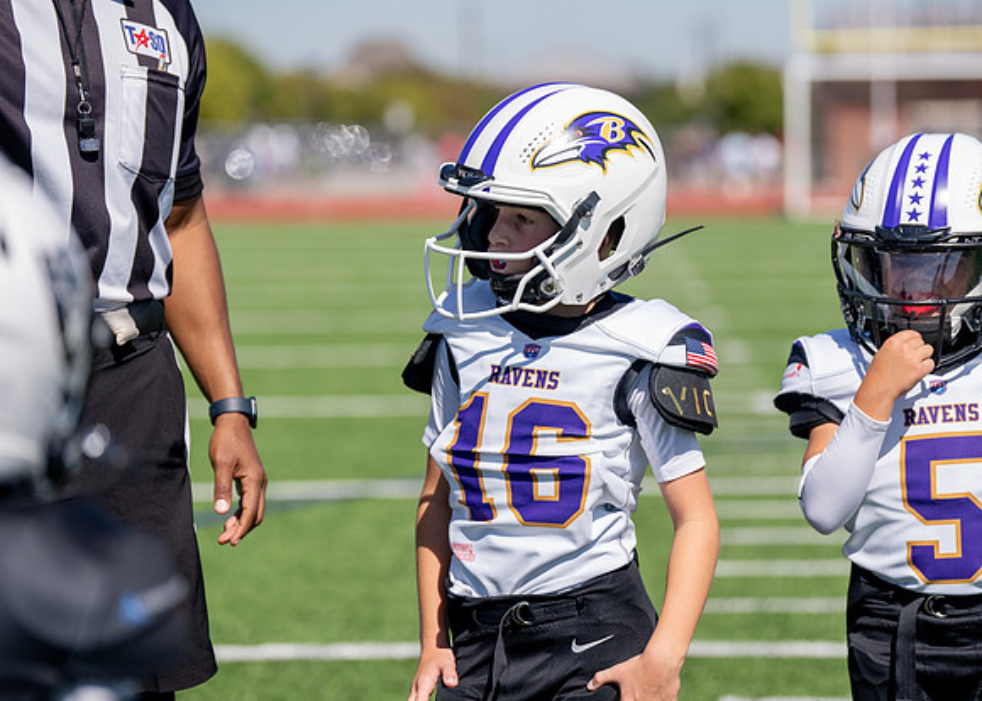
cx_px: 547
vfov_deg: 11.0
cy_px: 329
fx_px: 3648
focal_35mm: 131
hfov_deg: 15.3
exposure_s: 1/2500
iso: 125
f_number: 2.8
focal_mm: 116
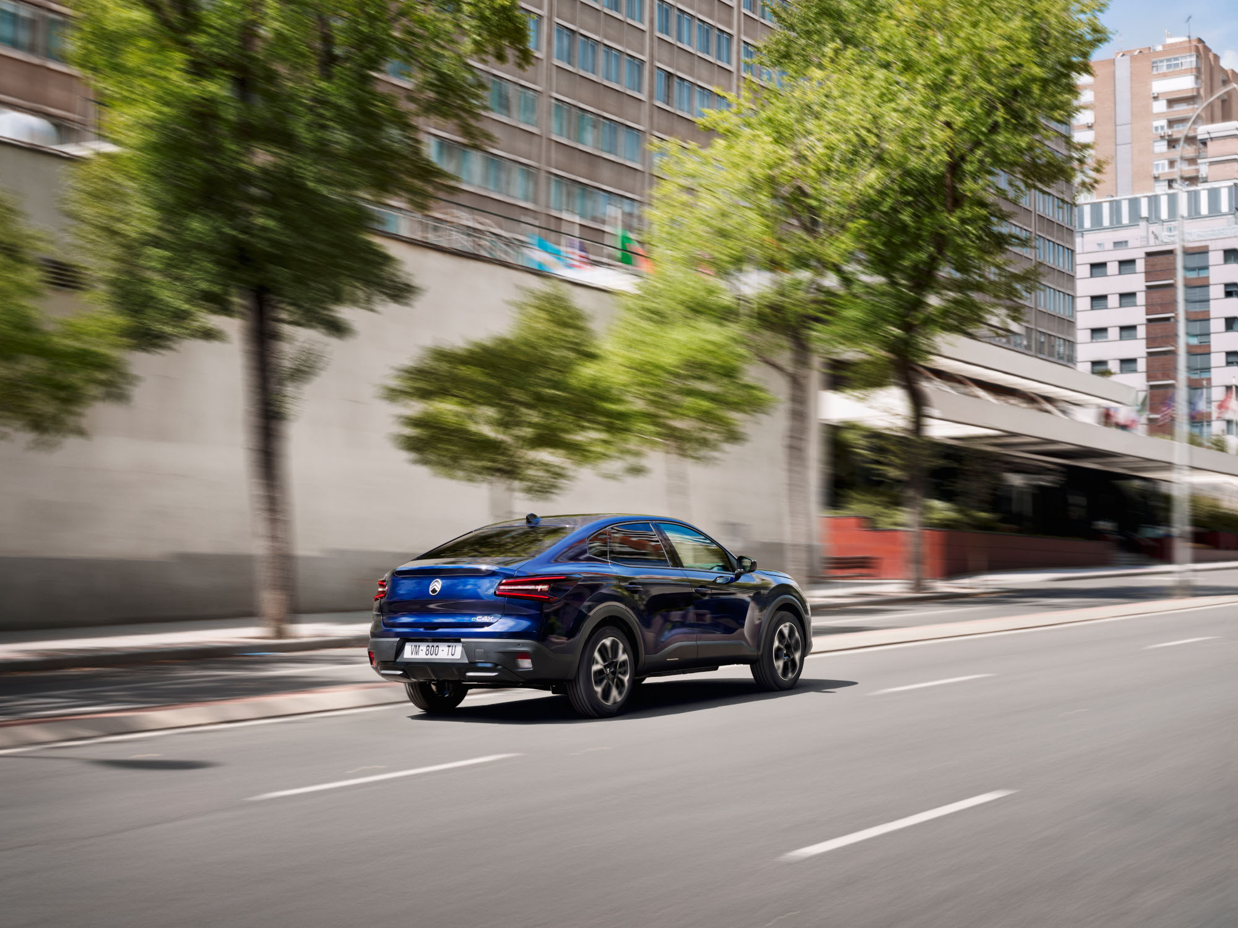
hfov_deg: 38.2
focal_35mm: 50
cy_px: 464
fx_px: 1788
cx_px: 619
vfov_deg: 29.1
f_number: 8
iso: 125
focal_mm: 62.9
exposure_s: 1/160
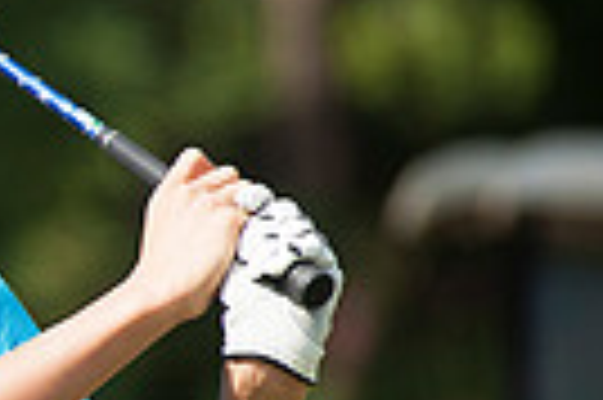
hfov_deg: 1.6
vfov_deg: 1.1
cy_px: 297
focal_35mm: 1301
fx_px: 21765
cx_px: -666
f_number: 6.3
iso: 200
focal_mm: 300
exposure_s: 1/2500
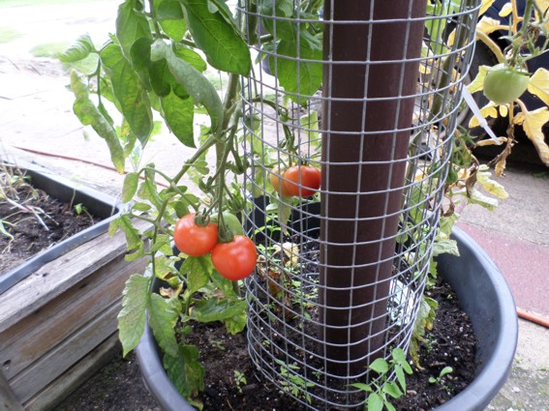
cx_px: 274
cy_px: 206
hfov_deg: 69.4
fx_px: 396
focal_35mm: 25
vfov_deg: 54.9
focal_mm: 4.5
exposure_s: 1/60
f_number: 2.5
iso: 80
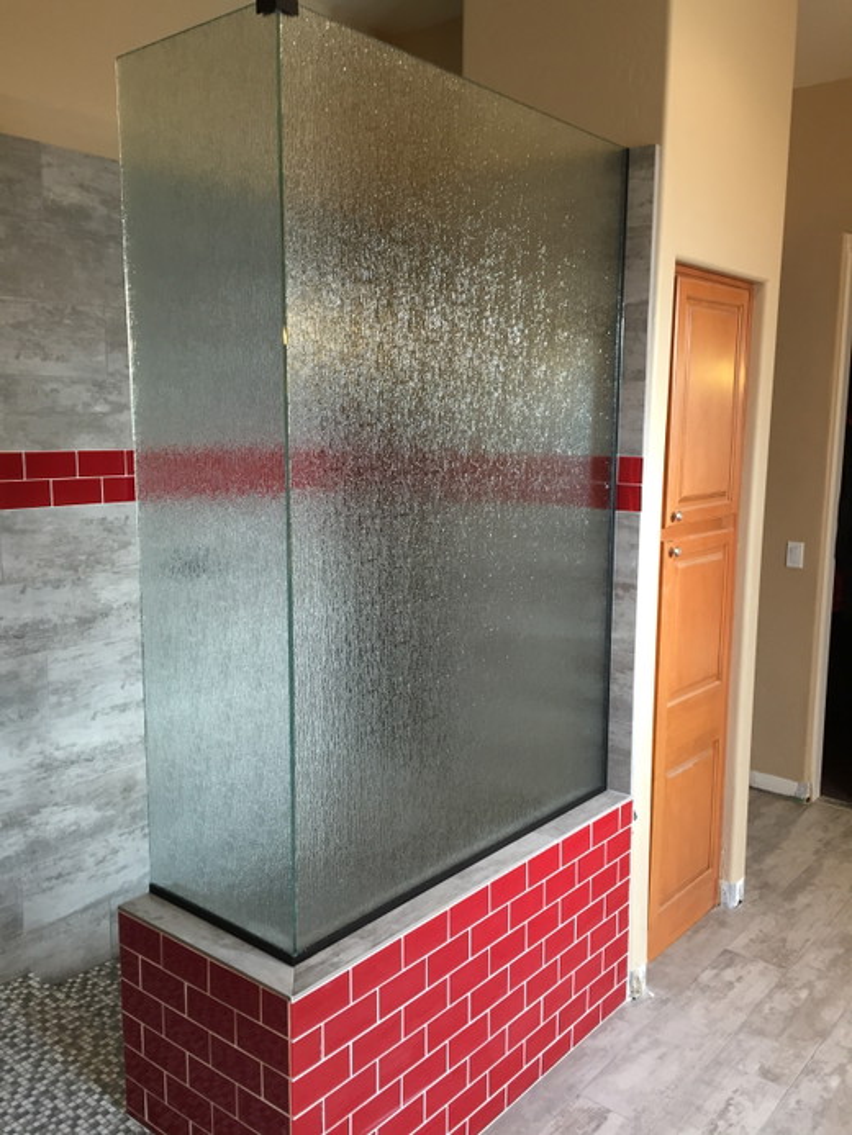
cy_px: 568
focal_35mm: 29
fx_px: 951
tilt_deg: -8.2
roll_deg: -0.7
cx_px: 426
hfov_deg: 48.2
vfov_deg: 61.7
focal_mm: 4.15
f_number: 2.2
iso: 80
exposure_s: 1/30
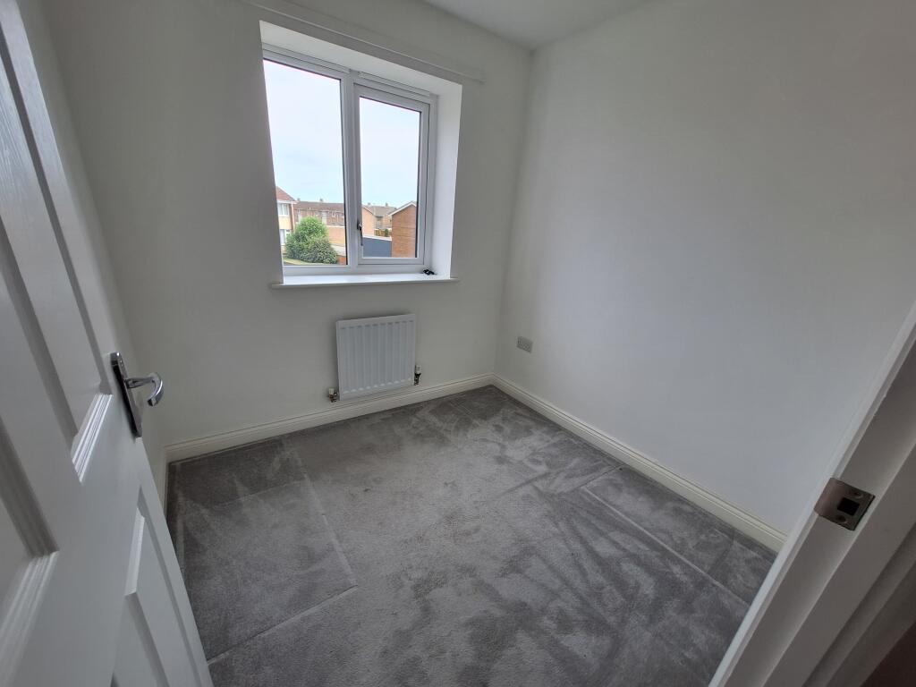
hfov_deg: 106.2
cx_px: 458
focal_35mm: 13
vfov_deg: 89.9
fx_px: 344
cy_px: 344
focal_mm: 1.74
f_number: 2.2
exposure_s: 1/221
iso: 40
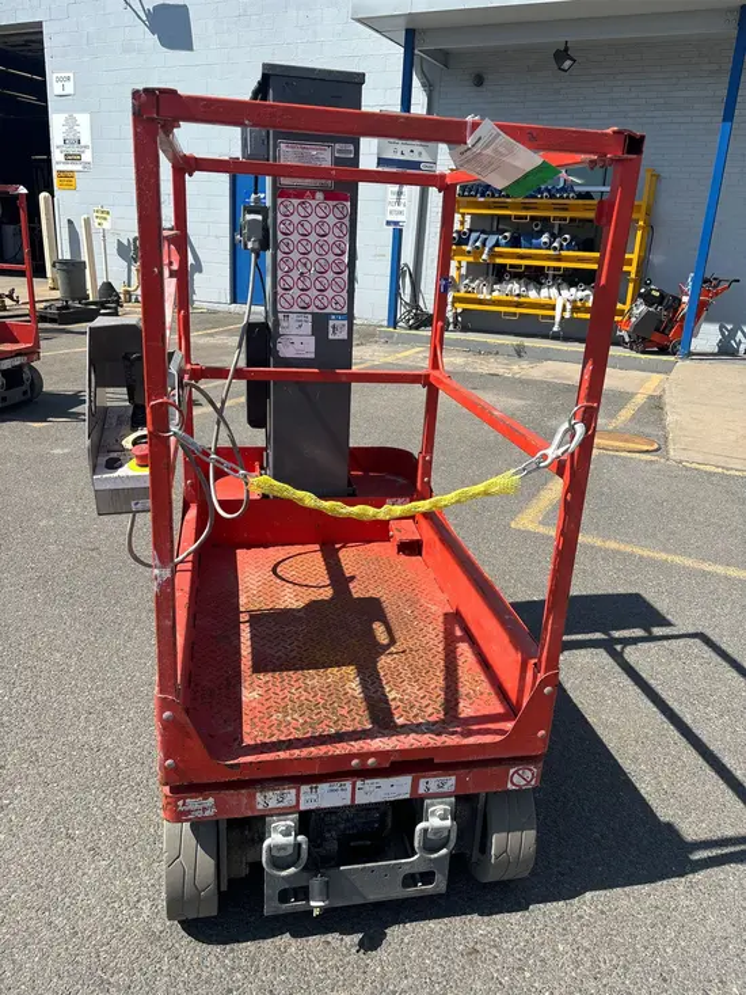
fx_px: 747
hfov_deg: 53.1
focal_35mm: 26
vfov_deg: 67.3
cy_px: 498
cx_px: 373
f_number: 1.6
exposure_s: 1/3021
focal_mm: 5.96
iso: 50
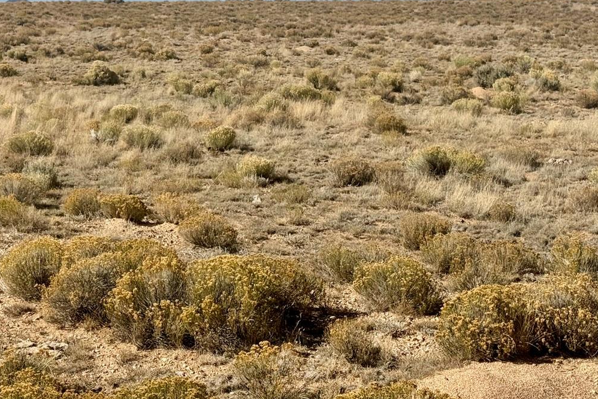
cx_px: 256
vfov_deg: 16.9
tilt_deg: -2.6
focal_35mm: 80
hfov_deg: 25.3
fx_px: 1329
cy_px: 47
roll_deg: -0.6
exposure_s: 1/7937
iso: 64
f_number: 1.78
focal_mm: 6.76
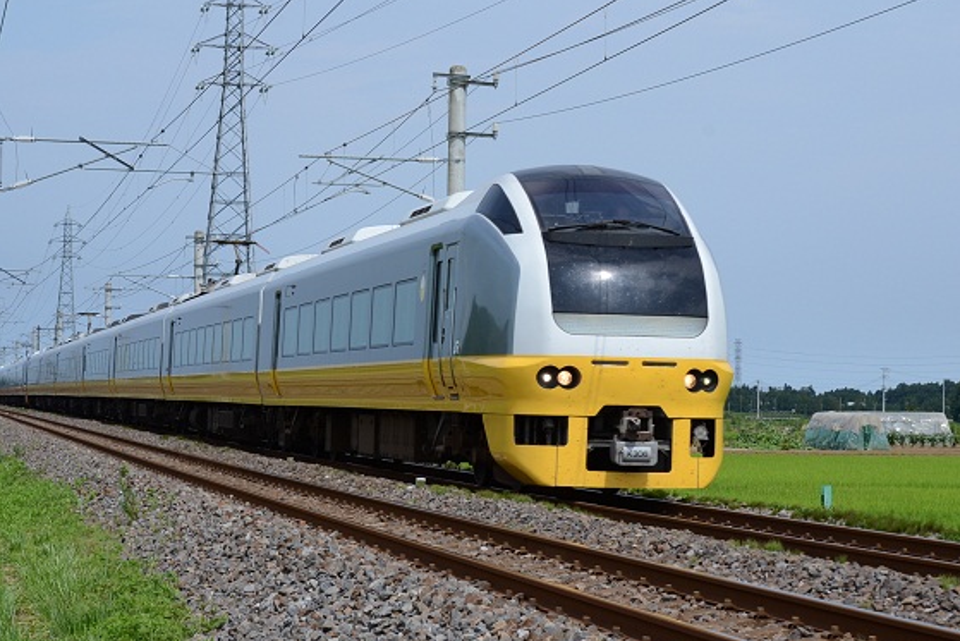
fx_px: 2361
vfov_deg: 15.4
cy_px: 323
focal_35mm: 89
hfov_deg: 23.0
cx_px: 459
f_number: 10
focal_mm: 55
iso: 200
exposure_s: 1/500
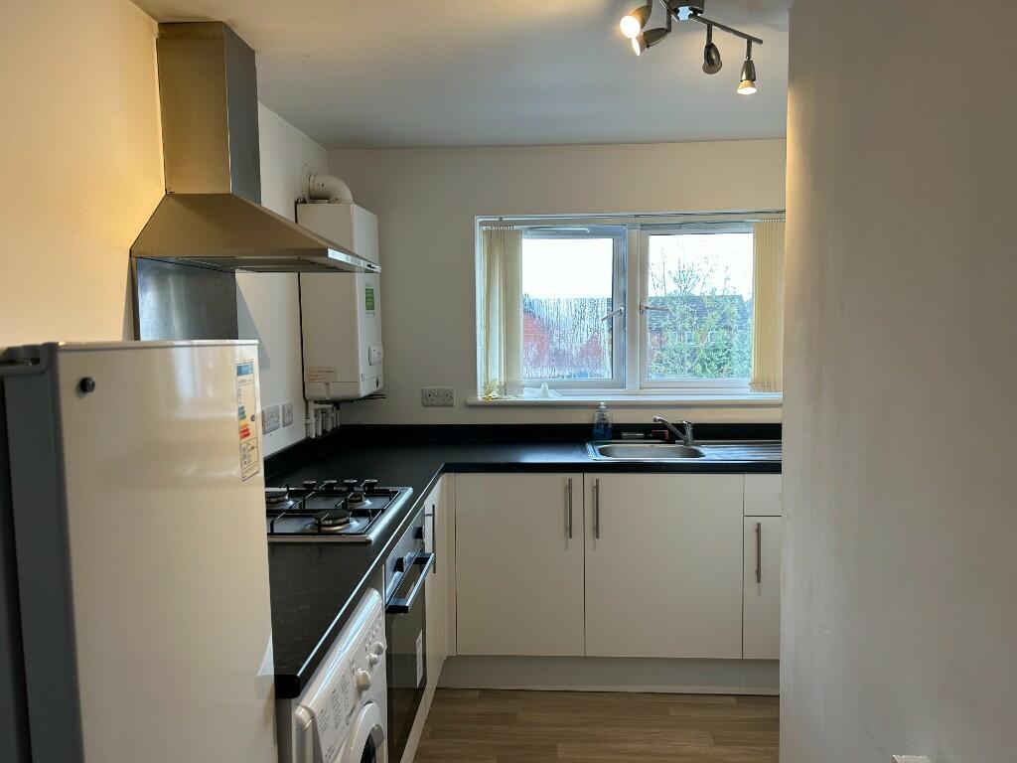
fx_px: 764
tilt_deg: -3.6
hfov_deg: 67.3
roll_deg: +0.8
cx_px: 508
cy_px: 382
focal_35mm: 26
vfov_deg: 53.1
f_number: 1.5
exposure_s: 1/100
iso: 40
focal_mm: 5.7
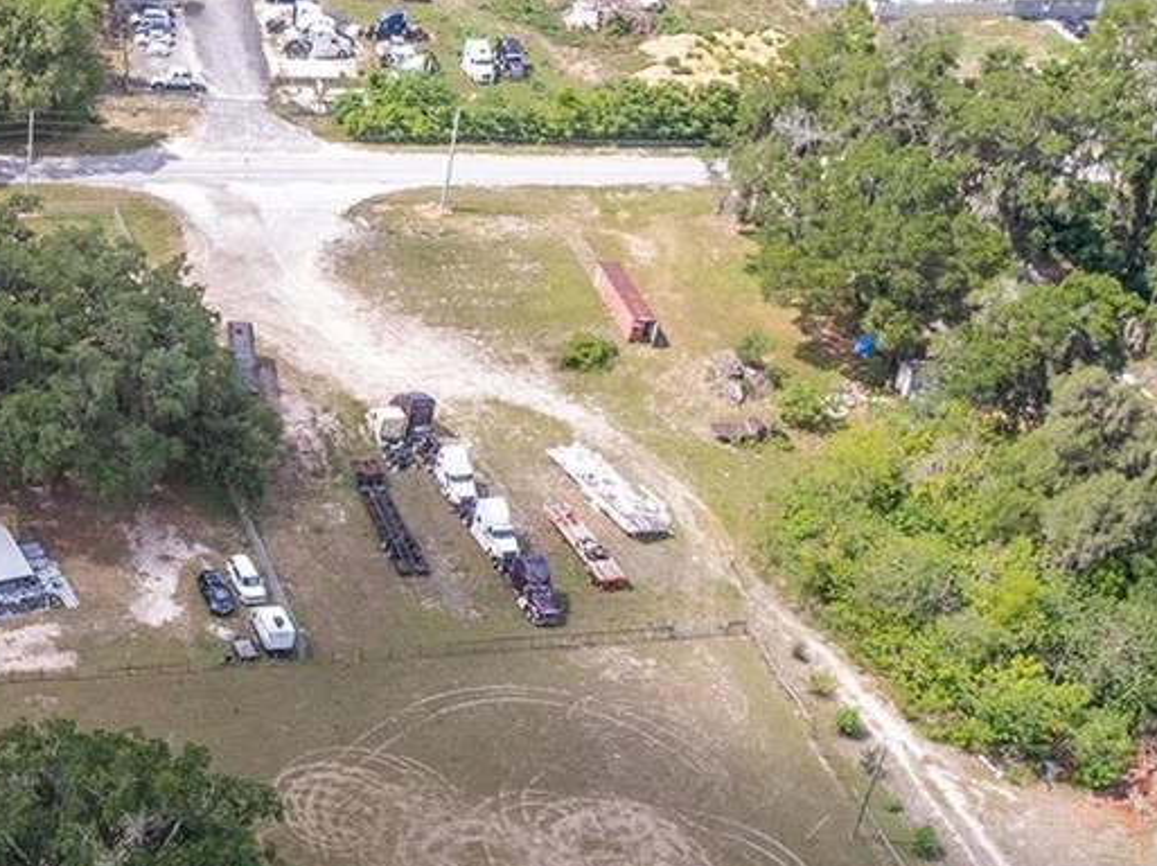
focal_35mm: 66
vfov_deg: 22.2
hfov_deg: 26.1
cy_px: 405
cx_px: -246
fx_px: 2204
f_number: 2.8
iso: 120
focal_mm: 8.38
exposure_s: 1/1000
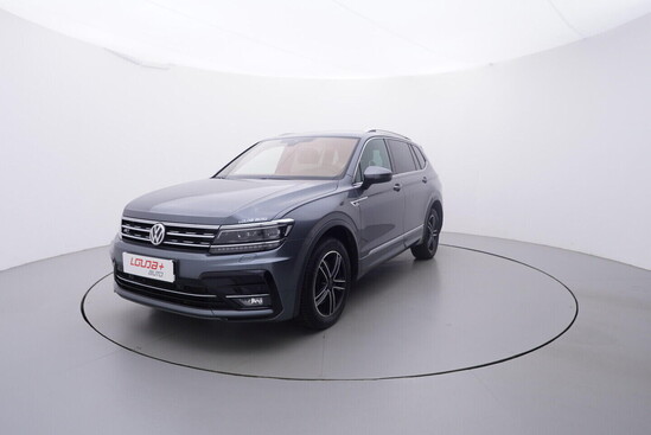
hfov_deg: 77.3
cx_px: 326
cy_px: 218
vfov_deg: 56.2
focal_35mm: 22
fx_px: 407
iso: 200
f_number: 5
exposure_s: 1/80
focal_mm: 15
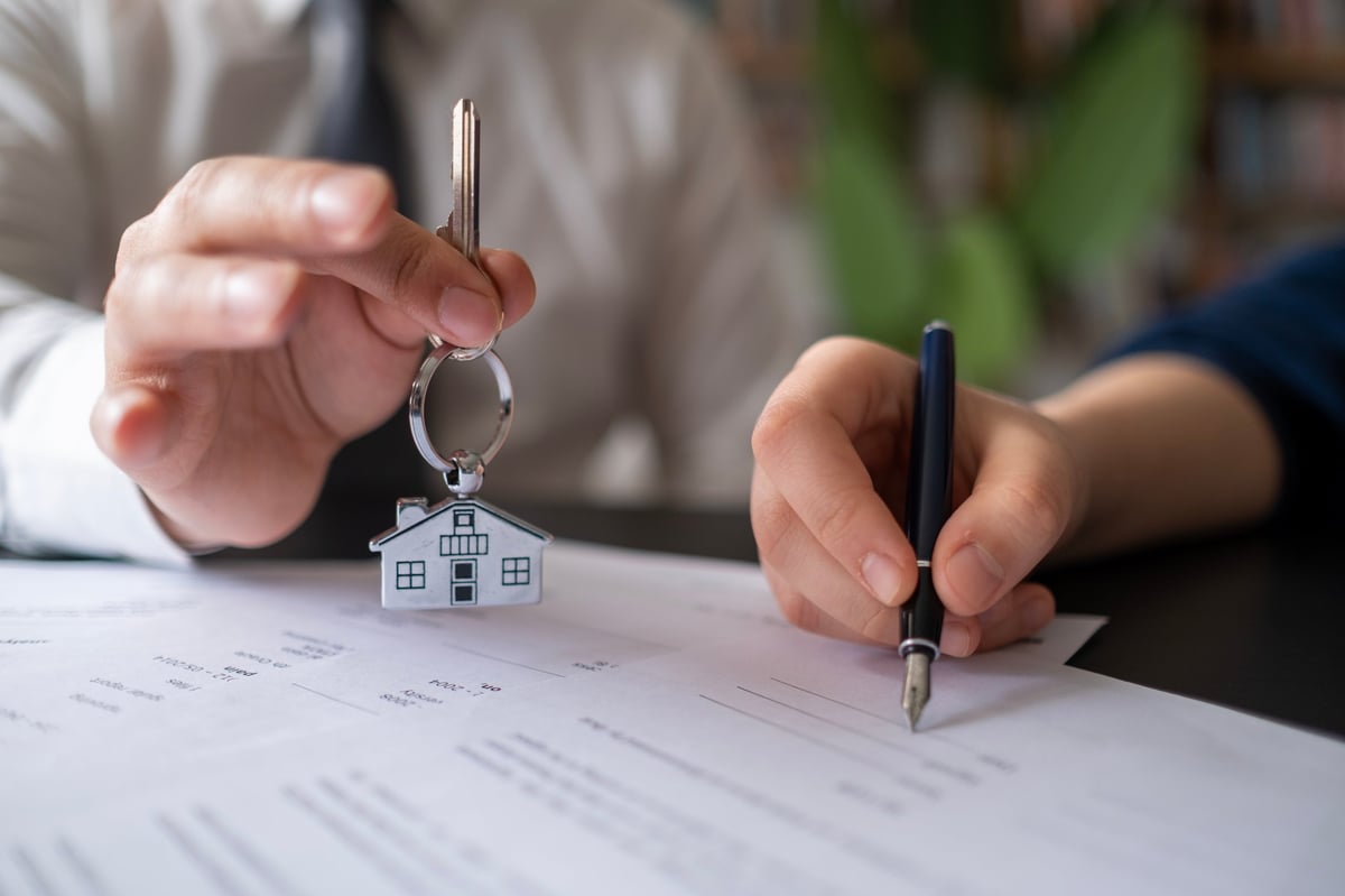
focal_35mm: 35
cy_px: 448
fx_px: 1307
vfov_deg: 37.8
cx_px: 672
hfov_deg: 54.5
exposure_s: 1/200
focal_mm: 23
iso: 160
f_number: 1.4
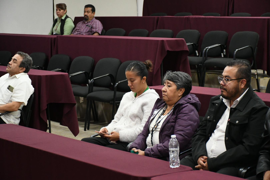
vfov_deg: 13.8
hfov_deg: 20.6
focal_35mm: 99
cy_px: 90
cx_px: 135
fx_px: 742
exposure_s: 1/100
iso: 6400
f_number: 5
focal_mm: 66
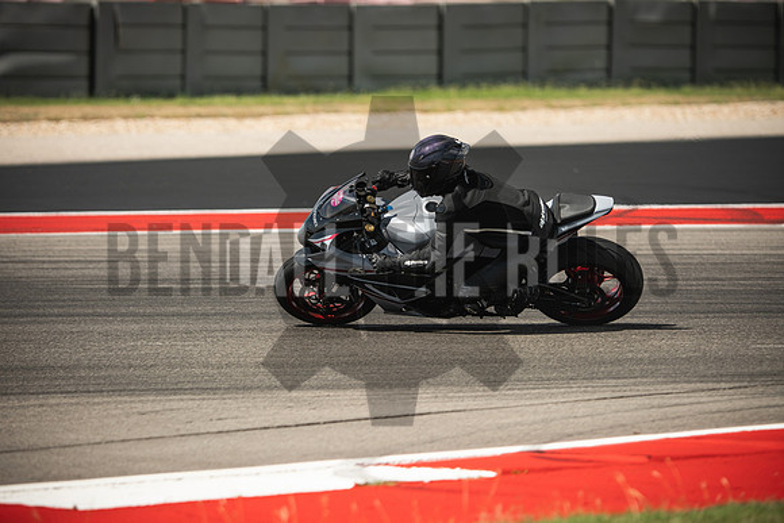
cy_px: 262
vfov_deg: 4.6
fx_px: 6535
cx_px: 392
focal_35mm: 300
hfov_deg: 6.9
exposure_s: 1/1600
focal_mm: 200
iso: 160
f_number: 2.5
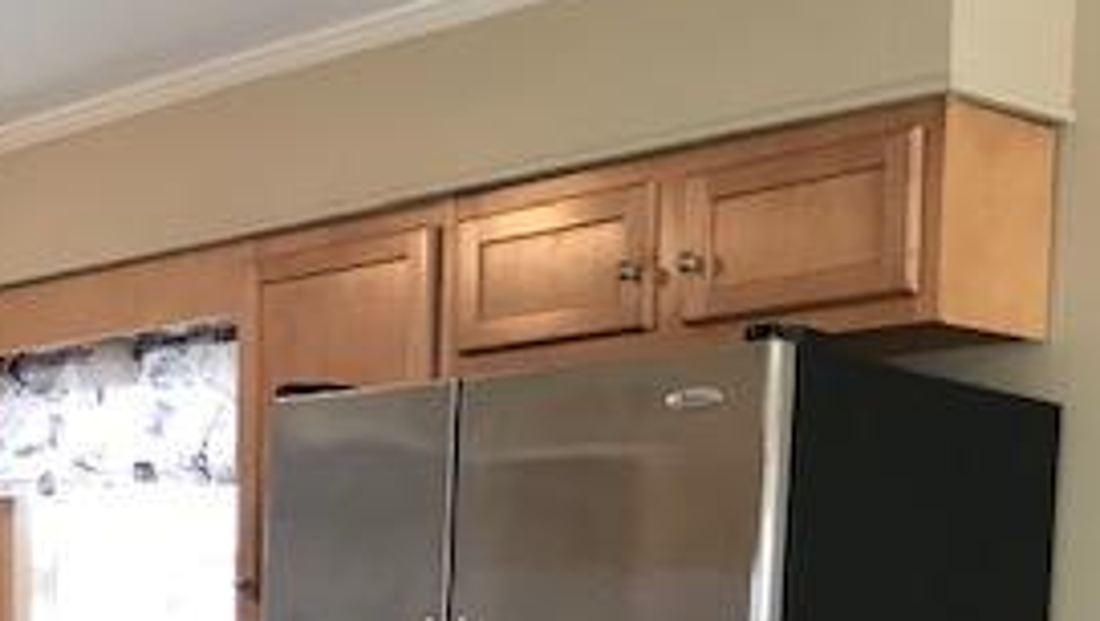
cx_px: 166
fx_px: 2102
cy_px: 865
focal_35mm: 72
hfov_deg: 28.5
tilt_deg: -4.7
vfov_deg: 15.7
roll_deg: -0.4
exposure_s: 1/17
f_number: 1.8
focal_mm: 3.99
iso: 40
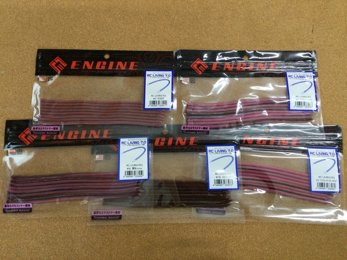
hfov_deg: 58.4
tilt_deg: -78.8
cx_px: 174
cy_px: 130
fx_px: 311
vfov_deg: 45.4
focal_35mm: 31
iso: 40
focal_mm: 3.3
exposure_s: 1/30
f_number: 2.4
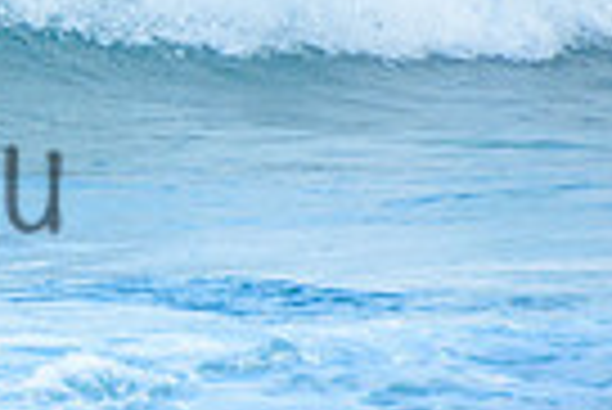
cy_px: -64
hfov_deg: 1.0
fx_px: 35567
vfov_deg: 0.7
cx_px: -407
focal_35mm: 2090
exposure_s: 1/1250
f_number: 5.6
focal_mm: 400
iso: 640
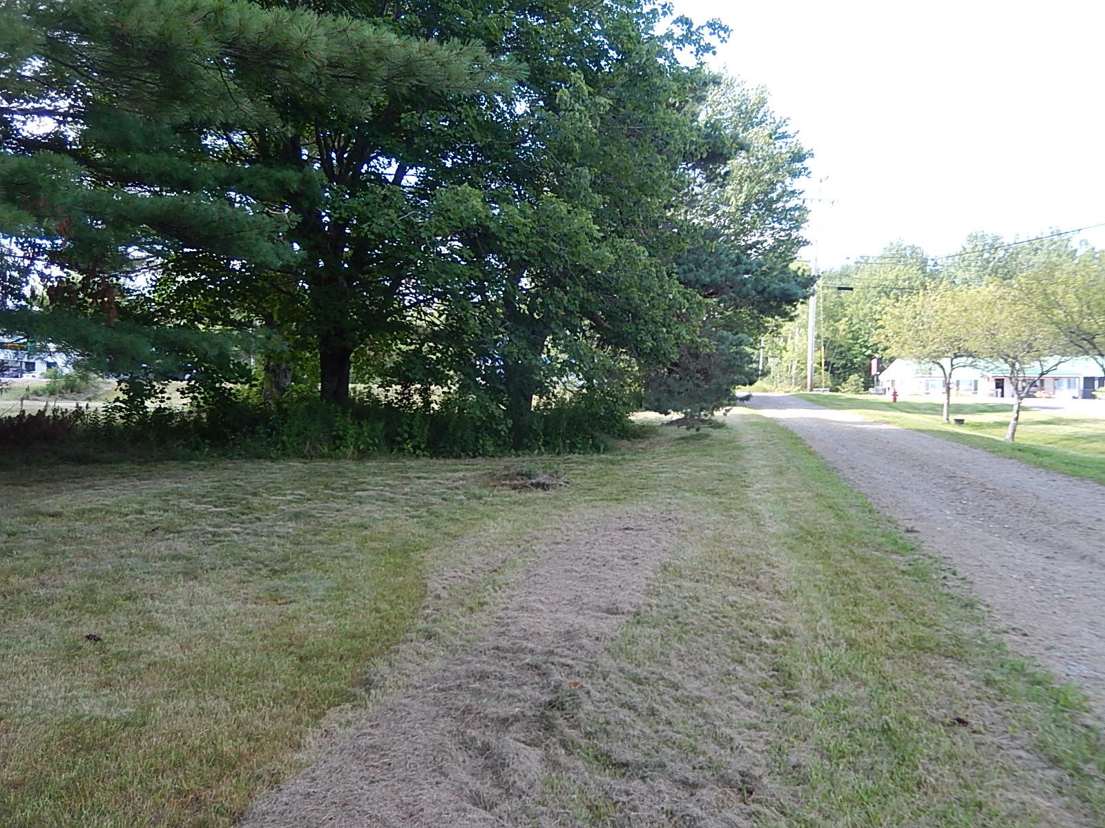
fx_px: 1021
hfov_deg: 56.8
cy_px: 414
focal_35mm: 32
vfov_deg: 44.2
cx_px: 552
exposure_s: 1/125
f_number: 3.8
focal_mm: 5.7
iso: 125
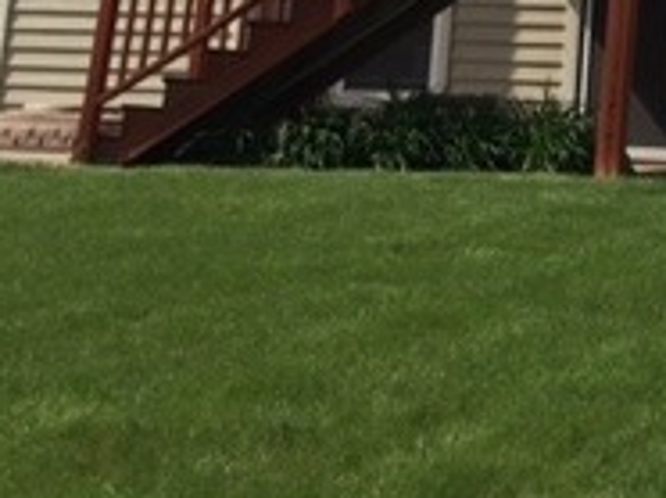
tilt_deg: +10.6
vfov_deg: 13.8
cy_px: -272
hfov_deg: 18.5
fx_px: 1921
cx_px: 820
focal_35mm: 100
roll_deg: -3.1
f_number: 2.2
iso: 32
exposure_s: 1/2825
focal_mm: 4.15
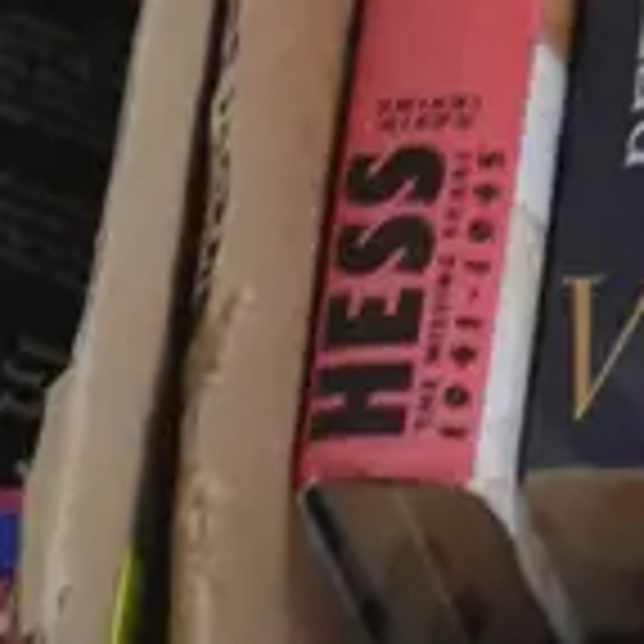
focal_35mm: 304
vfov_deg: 5.8
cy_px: 426
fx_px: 6399
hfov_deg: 5.7
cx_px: 653
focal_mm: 24
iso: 3200
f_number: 5.2
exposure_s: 1/20
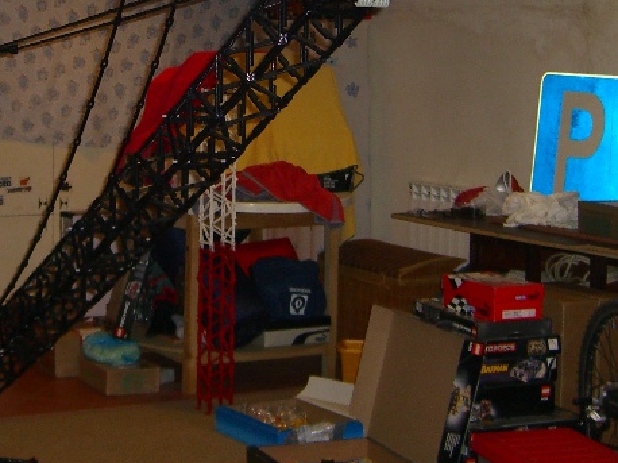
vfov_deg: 17.1
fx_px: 1517
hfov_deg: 22.9
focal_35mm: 85
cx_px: 171
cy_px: 35
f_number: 2.8
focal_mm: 7.9
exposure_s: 1/60
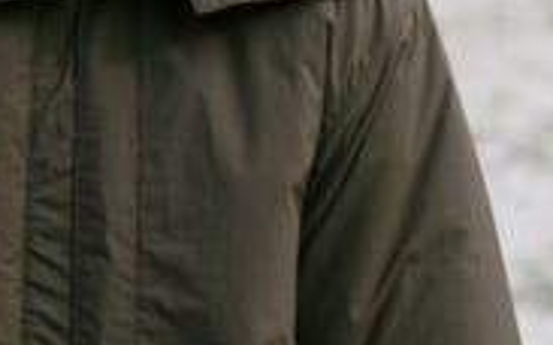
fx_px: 3855
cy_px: 224
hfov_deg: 8.2
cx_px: 29
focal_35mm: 256
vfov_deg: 5.1
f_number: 5.6
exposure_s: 1/250
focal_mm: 80
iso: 100
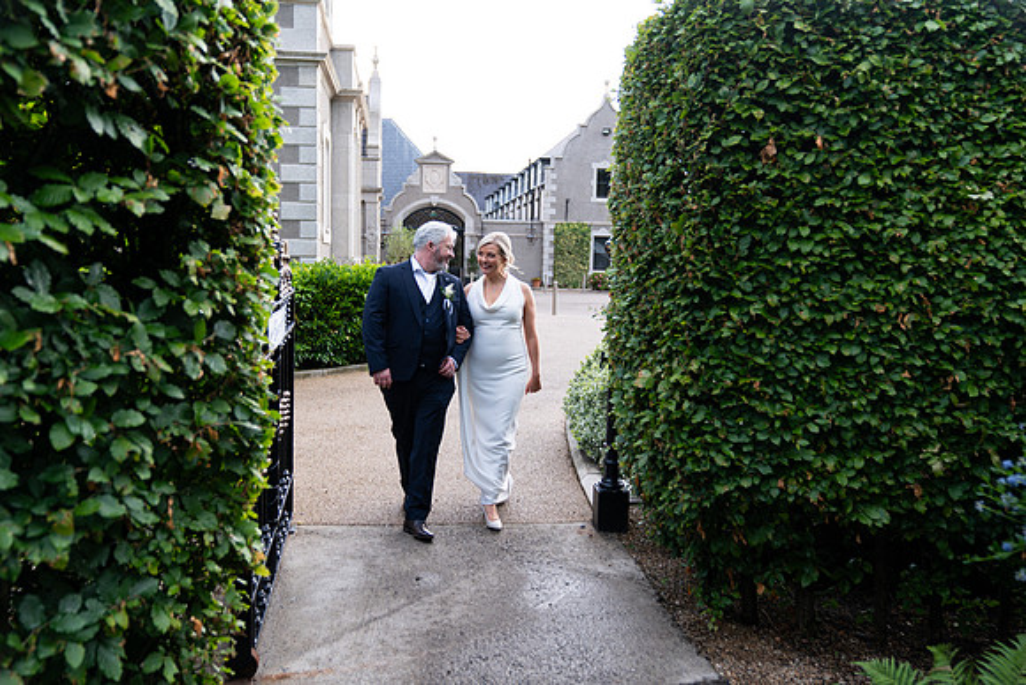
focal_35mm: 30
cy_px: 342
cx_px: 513
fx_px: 855
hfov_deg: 61.9
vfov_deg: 43.6
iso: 250
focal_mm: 30
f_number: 2.8
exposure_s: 1/200
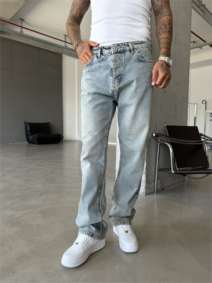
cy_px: 142
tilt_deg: -4.3
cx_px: 106
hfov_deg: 56.8
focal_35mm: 24
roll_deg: -0.9
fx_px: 196
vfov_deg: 71.6
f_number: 1.78
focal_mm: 6.76
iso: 100
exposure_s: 1/121
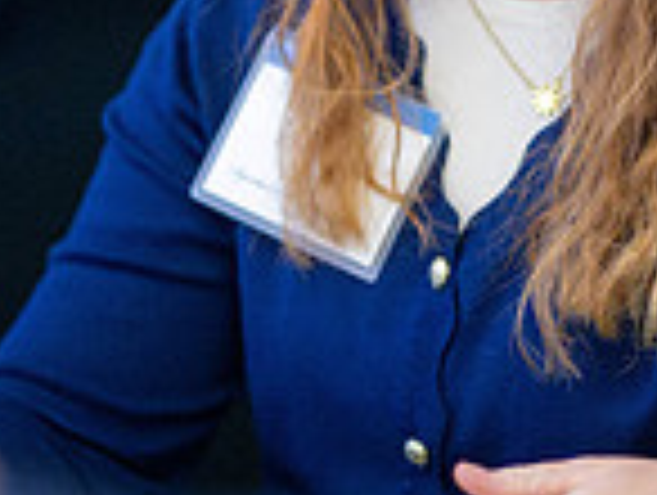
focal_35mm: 401
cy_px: -34
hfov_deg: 4.9
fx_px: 7623
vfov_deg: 3.7
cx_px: 297
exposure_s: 1/500
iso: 6400
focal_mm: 105
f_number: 1.4
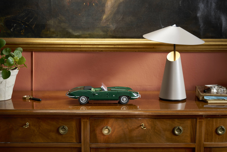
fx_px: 290
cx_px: 114
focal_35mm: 46
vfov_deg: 29.2
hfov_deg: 42.7
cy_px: 76
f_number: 7.1
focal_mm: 46
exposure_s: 1/13
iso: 100
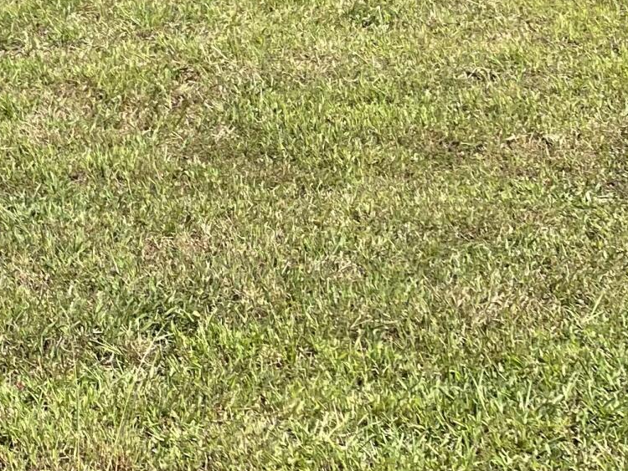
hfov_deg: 15.7
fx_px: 1815
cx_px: -613
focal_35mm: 100
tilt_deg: +10.2
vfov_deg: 13.3
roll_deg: -2.8
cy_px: -374
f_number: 1.6
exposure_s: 1/1513
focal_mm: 5.1
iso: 32
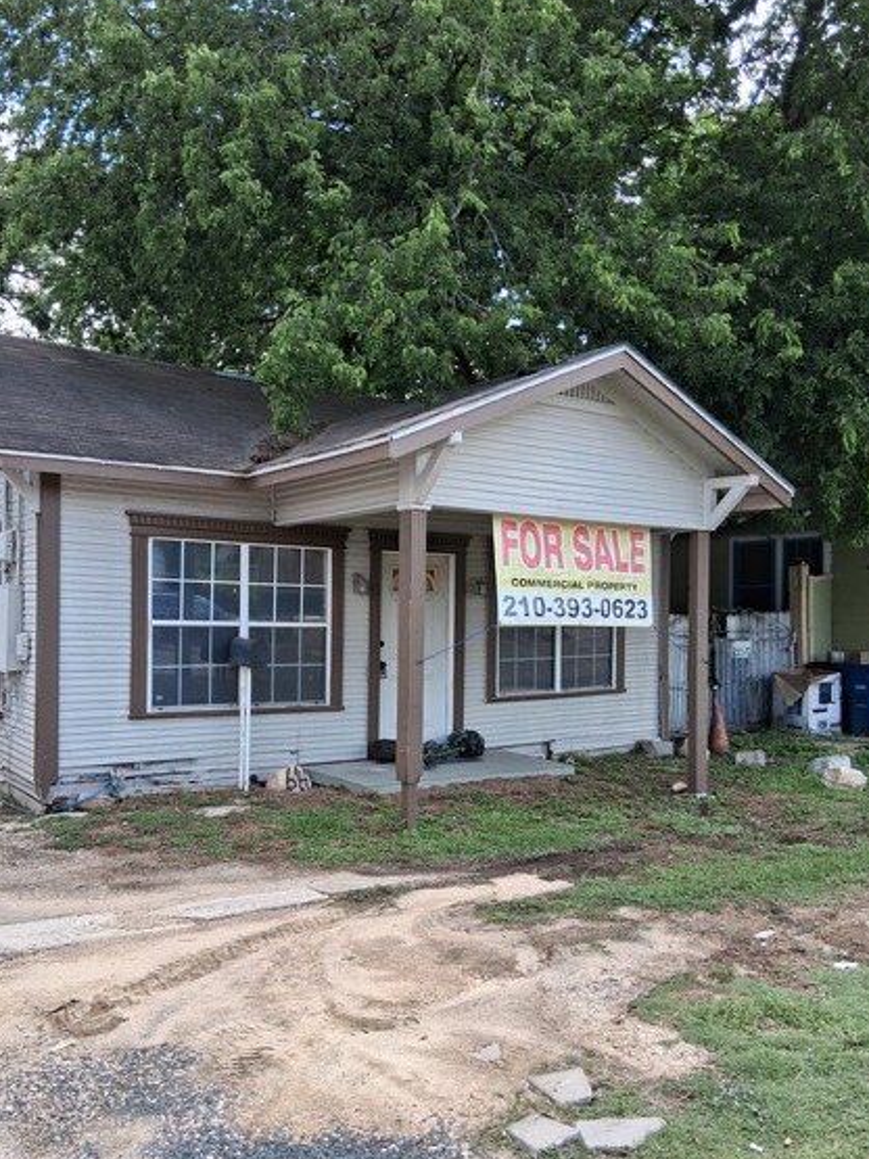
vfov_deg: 59.8
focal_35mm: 30
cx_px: 399
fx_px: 1005
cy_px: 639
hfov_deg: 46.7
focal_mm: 3.98
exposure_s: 1/144
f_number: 1.8
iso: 25
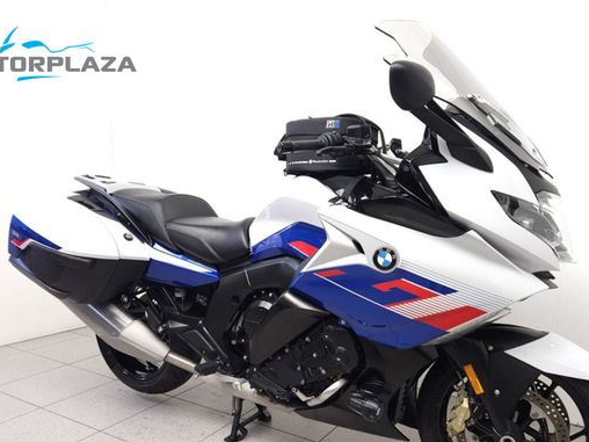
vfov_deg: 47.9
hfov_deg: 61.6
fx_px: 493
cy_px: 268
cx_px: 310
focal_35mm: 29
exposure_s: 1/30
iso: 100
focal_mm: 5.4
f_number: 1.8
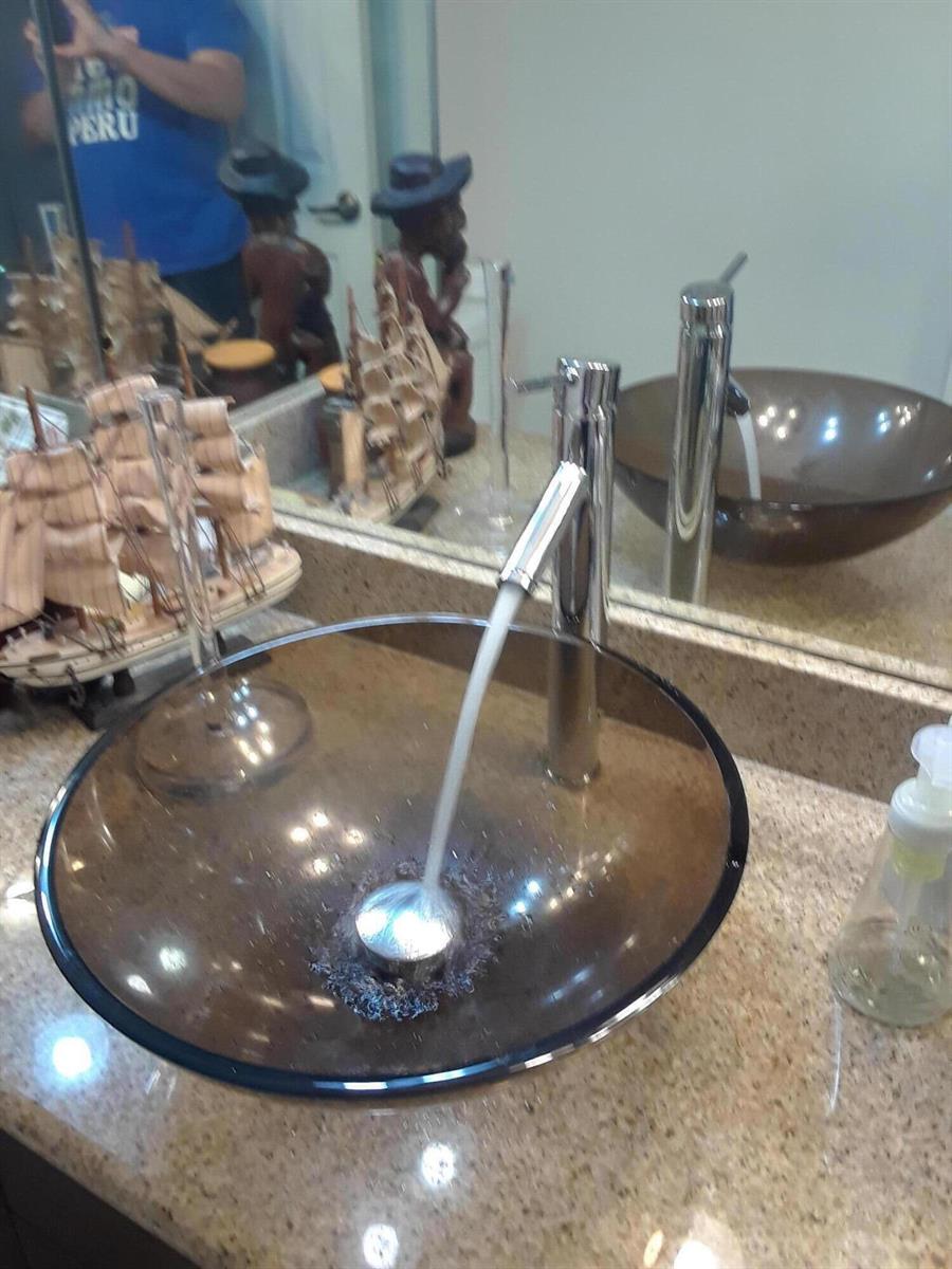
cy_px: 634
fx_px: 1100
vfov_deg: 60.0
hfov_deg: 46.8
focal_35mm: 30
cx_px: 476
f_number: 1.9
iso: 100
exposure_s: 1/30
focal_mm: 2.47
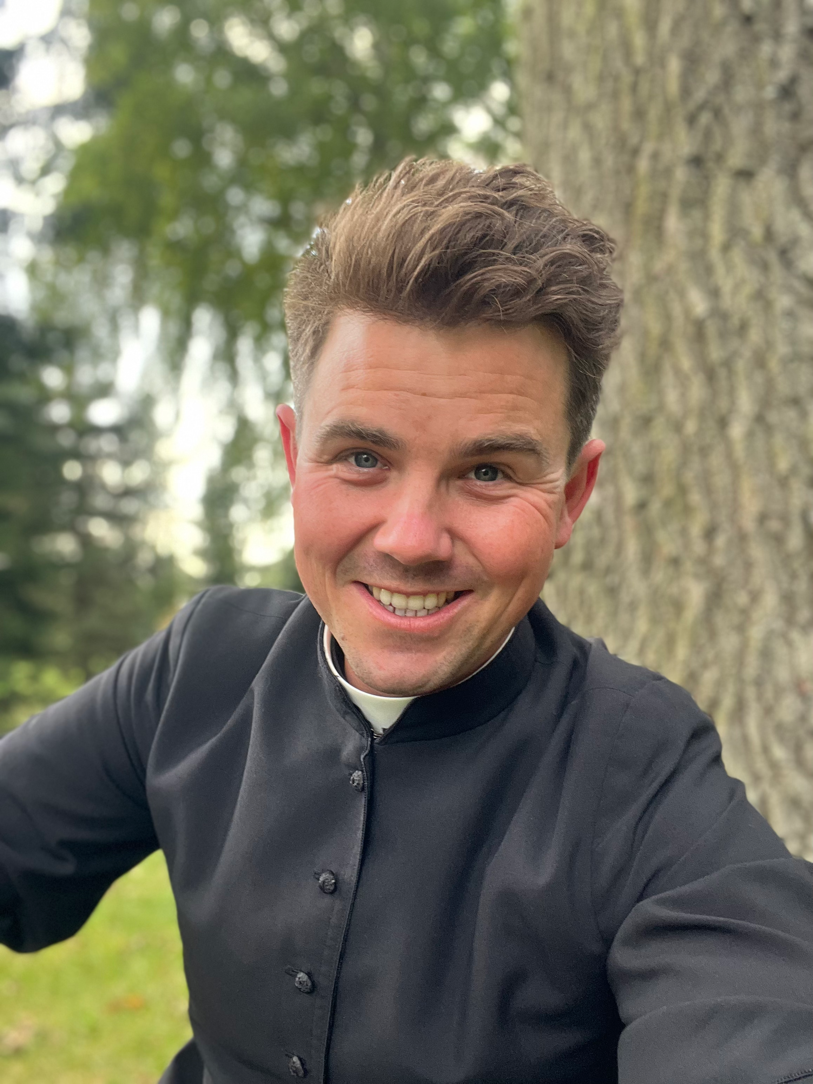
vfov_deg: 60.0
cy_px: 542
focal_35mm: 30
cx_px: 406
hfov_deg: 46.8
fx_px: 939
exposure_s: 1/60
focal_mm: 2.71
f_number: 2.2
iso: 100
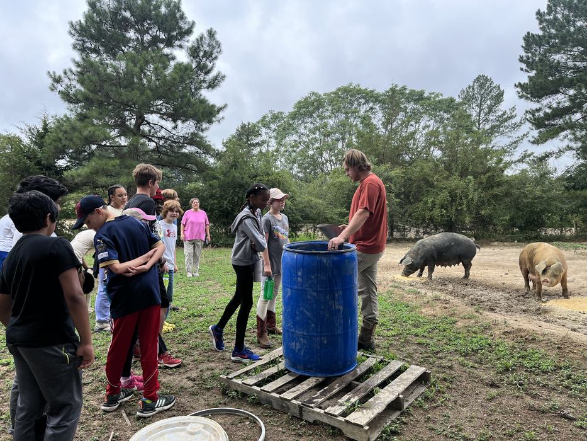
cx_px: 294
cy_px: 220
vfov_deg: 53.1
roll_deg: -2.1
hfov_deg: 67.3
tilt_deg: -0.7
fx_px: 441
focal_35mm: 26
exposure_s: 1/913
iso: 50
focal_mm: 5.1
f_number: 1.6
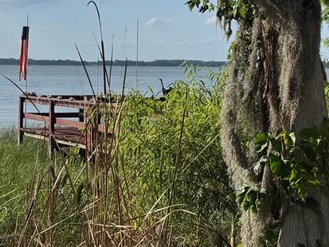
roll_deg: -0.6
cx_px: 94
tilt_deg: +4.5
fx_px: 884
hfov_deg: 21.0
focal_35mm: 93
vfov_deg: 15.6
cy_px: 0
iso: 80
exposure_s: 1/9009
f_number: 1.78
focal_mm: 6.76
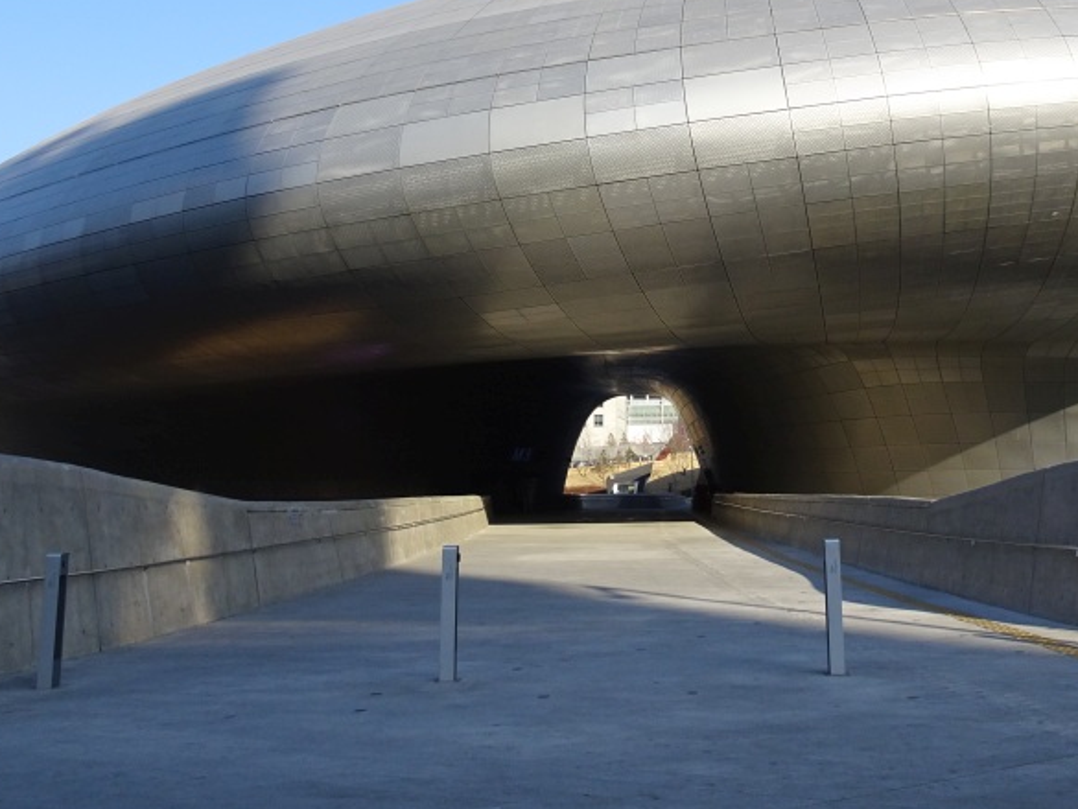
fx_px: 1277
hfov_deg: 45.5
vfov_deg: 34.7
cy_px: 251
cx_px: 658
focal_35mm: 41
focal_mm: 4.1
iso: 80
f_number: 3.5
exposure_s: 1/500
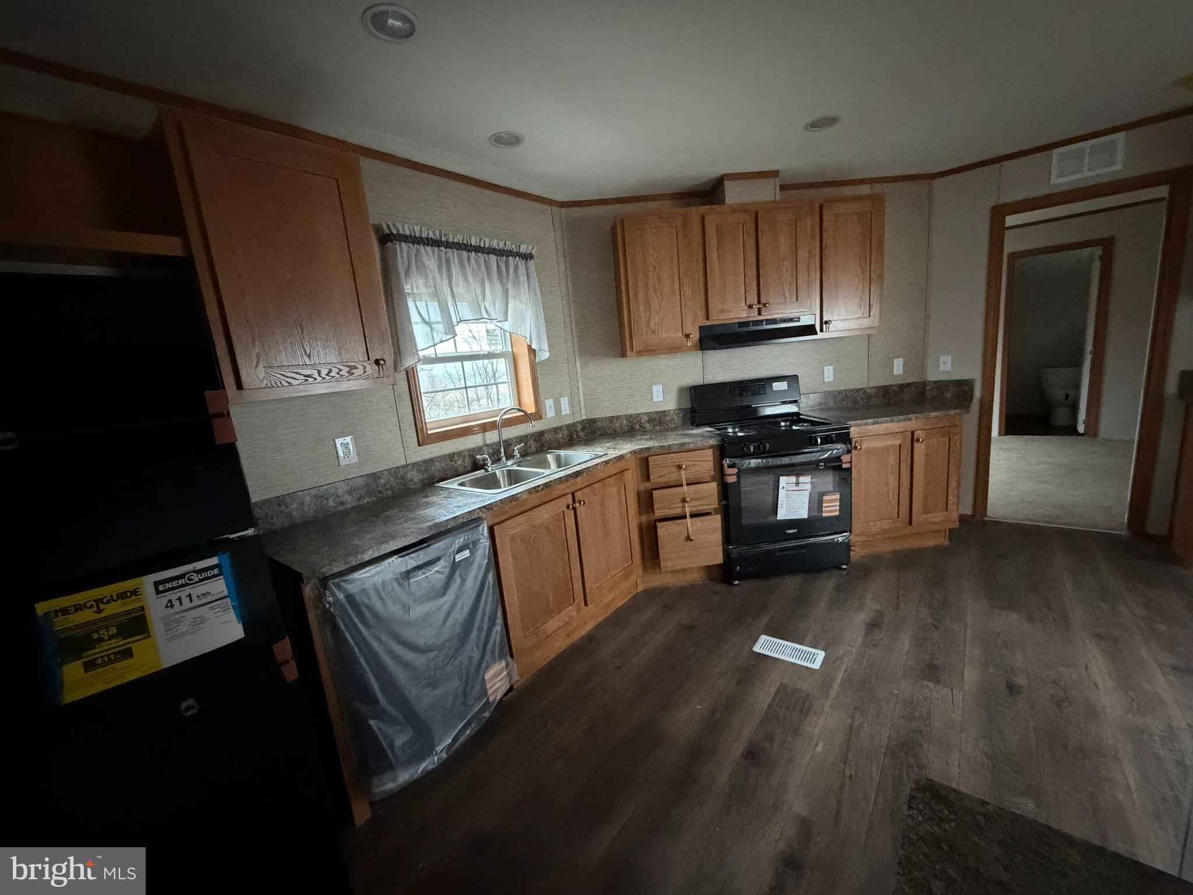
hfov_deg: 102.1
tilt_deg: -10.9
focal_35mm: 14
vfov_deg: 85.7
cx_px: 596
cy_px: 448
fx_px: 482
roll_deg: +5.7
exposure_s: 1/31
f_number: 2.2
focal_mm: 2.22
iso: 1600
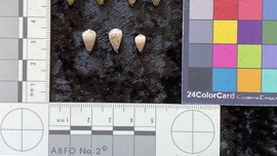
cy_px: 46
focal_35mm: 41
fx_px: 301
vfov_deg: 28.7
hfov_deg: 49.4
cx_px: 134
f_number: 1.8
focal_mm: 3
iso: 50
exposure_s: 1/60
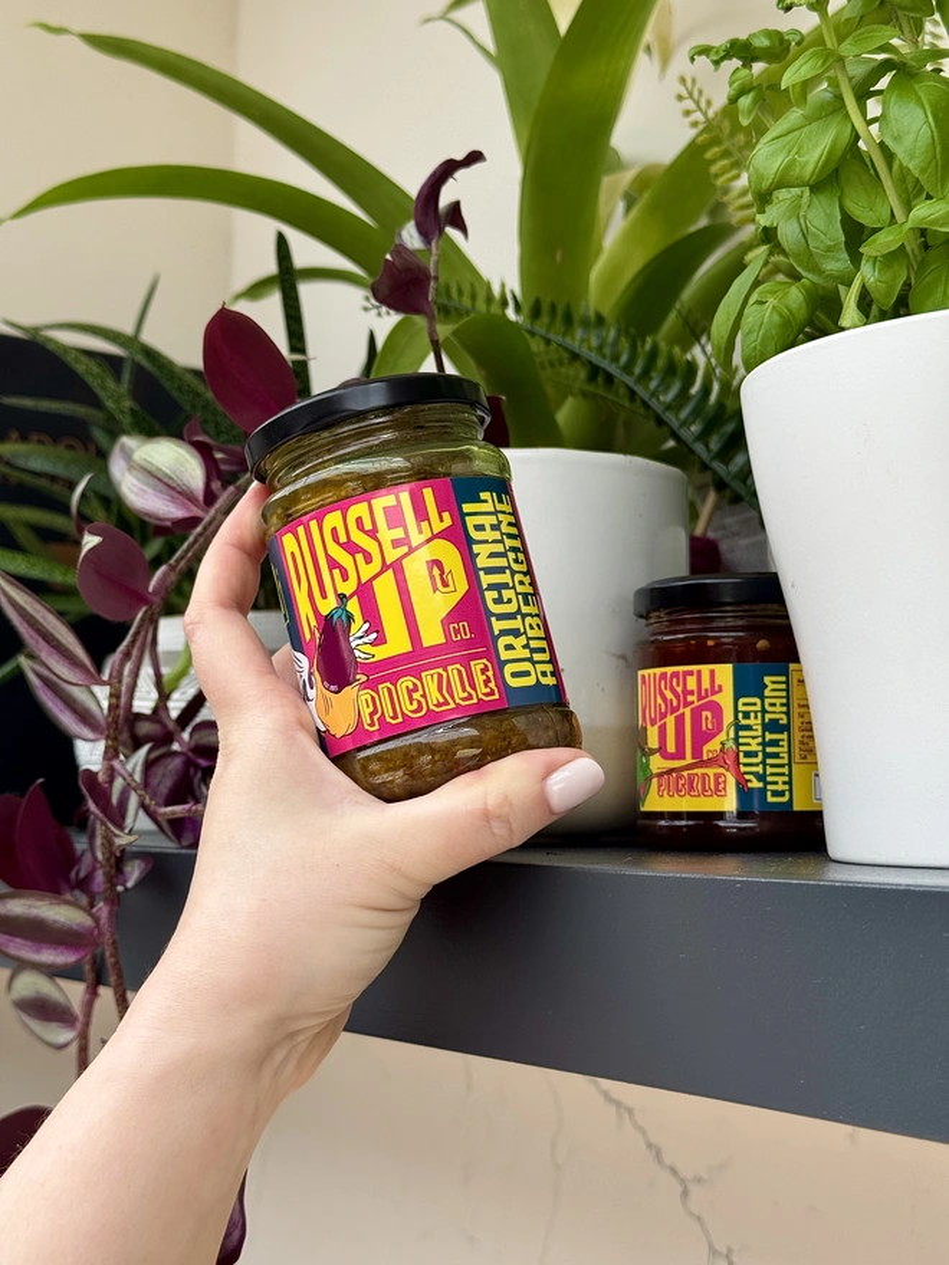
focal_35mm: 48
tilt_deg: +5.7
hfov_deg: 30.3
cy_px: 632
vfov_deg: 39.7
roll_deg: -0.2
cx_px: 474
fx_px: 1755
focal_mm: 6.76
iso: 80
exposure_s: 1/144
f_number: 1.78
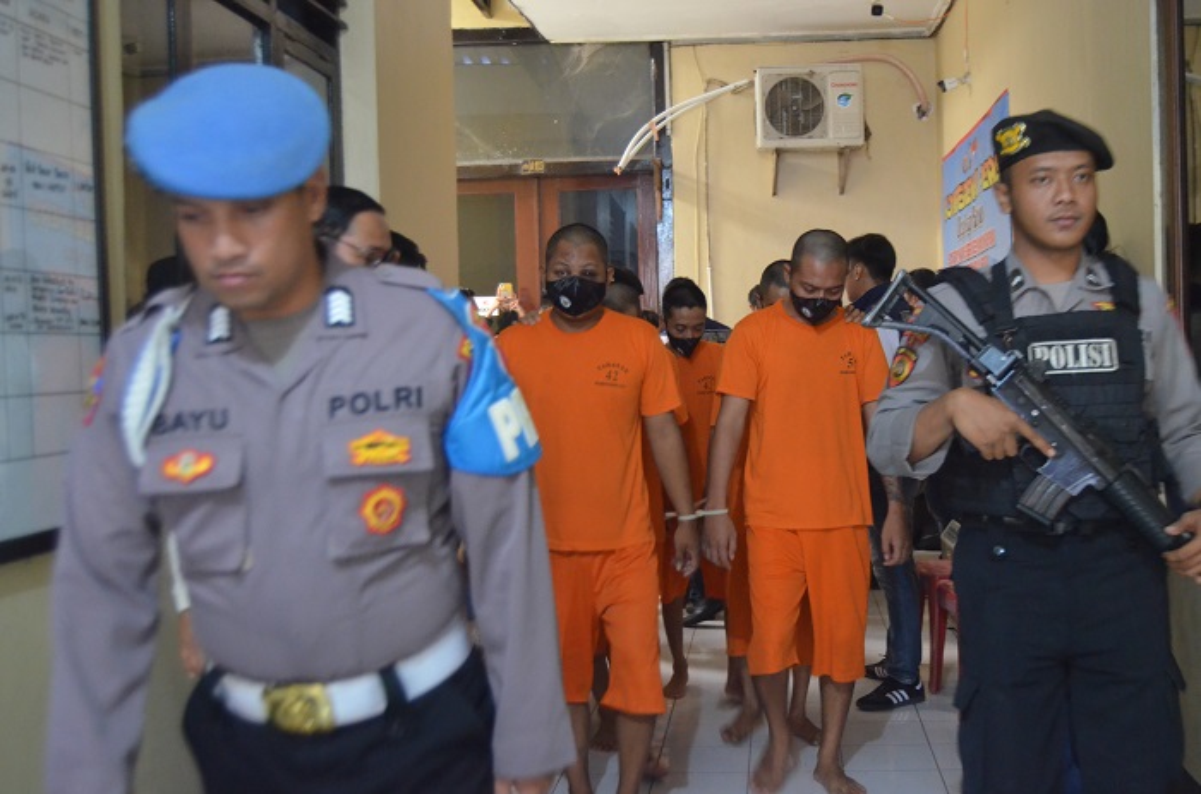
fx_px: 1498
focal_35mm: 45
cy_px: 397
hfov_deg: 43.7
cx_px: 600
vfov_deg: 29.7
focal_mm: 30
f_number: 4.2
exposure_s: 1/30
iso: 3200
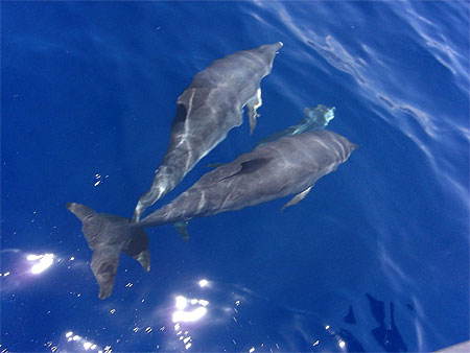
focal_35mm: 38
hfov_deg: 49.0
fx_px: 516
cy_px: 176
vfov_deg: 37.8
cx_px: 235
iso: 400
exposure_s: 1/320
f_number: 8
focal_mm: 7.9
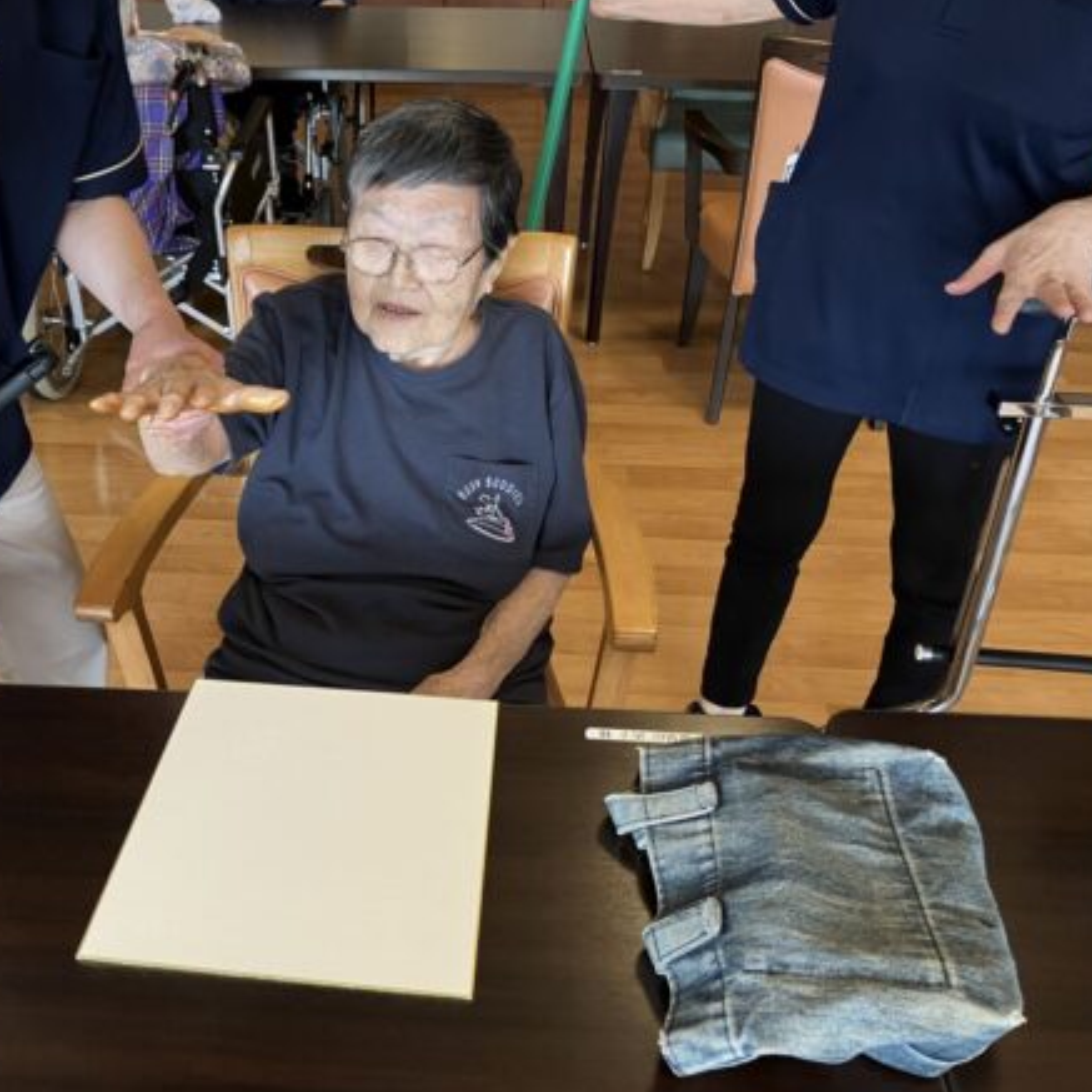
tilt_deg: -30.8
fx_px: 1213
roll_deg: +0.3
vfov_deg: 48.5
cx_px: 392
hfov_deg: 47.9
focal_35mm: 34
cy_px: 542
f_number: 1.8
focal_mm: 3.99
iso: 80
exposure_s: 1/60
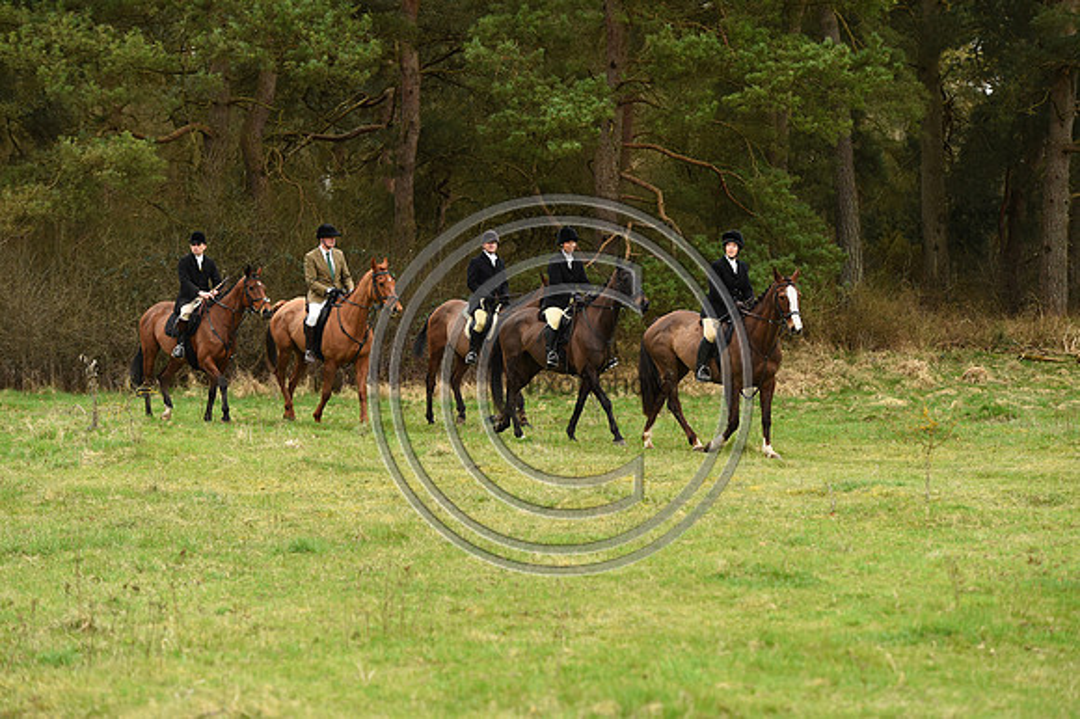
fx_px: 3148
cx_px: 540
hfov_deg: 19.5
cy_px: 360
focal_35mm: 105
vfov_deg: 13.0
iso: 560
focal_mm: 105
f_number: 4
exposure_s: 1/1250
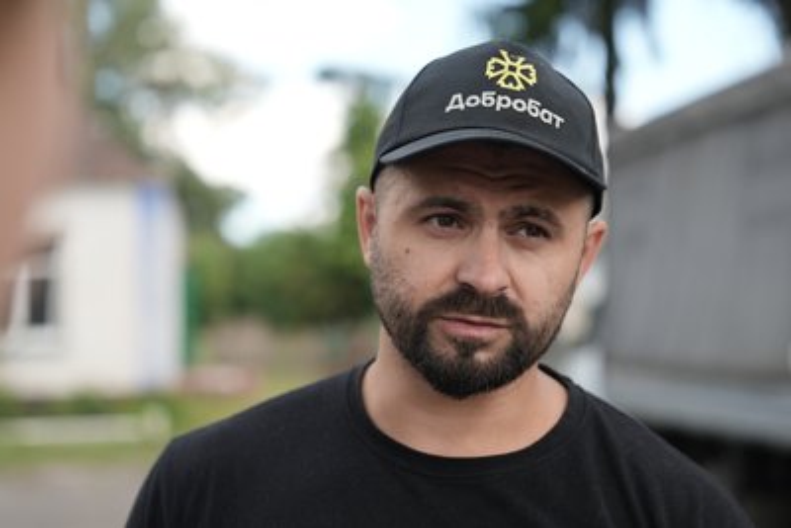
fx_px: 1539
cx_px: 396
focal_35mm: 70
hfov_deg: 28.8
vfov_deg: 19.5
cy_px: 264
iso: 500
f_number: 2.8
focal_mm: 70
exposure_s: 1/200
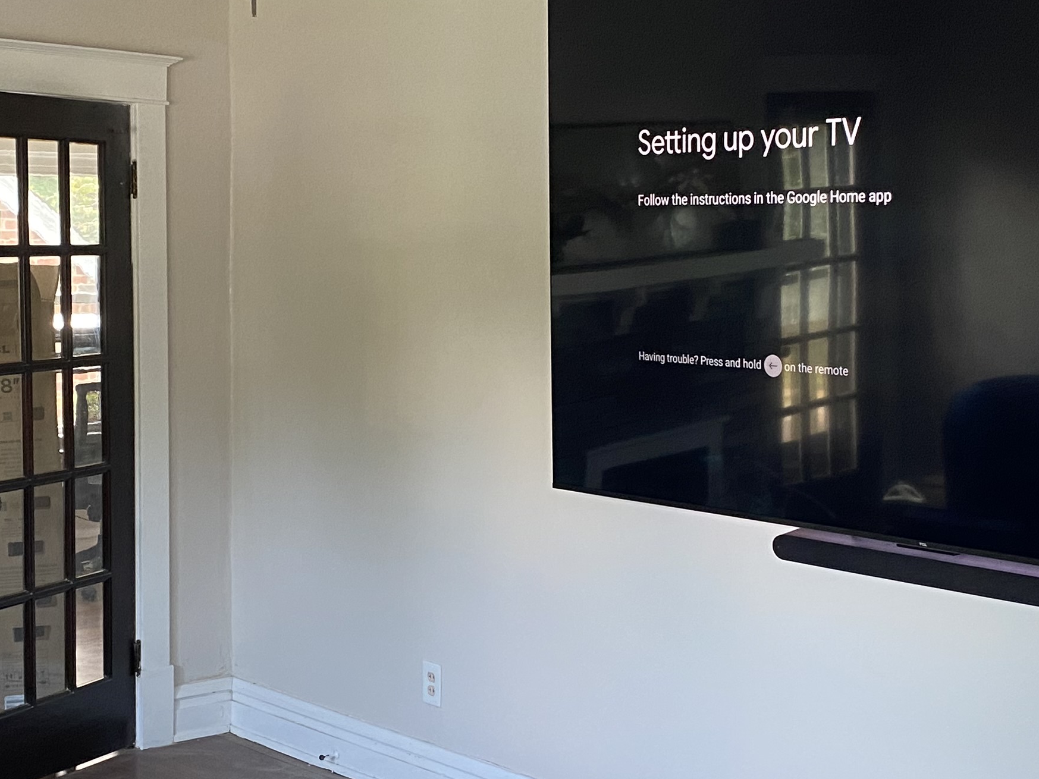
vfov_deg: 24.4
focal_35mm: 60
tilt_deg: -9.8
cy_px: 407
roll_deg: +2.0
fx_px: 1801
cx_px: 426
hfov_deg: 32.1
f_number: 1.8
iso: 160
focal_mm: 4.25
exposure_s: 1/60
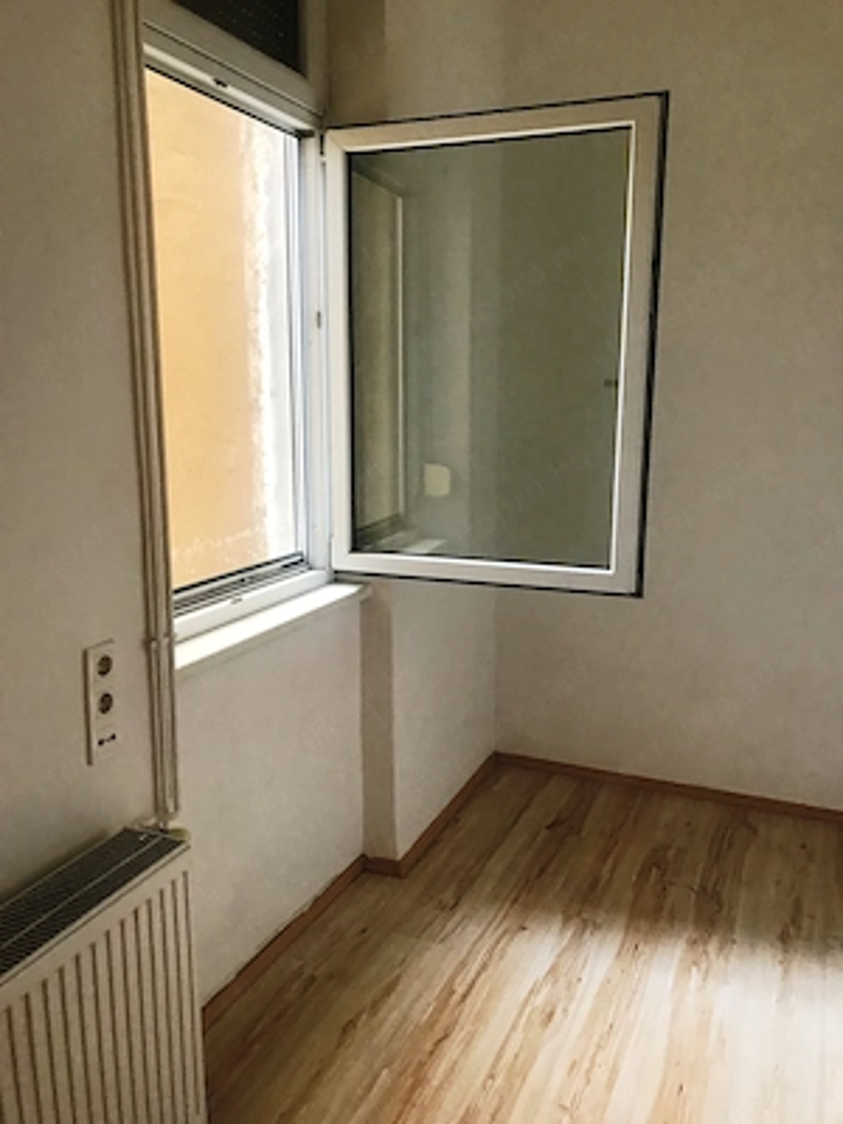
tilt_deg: -9.6
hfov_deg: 49.7
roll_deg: -0.5
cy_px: 562
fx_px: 909
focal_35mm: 28
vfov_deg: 63.4
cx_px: 422
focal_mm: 3.99
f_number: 1.8
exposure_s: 1/17
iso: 50
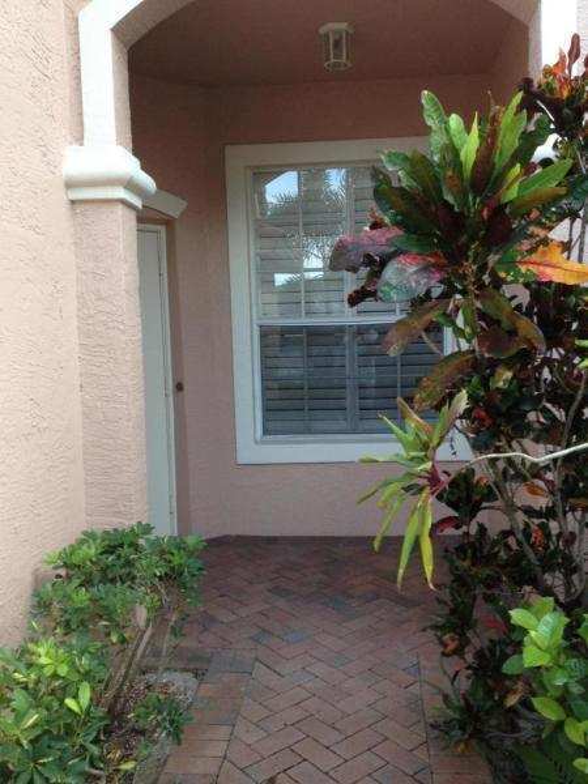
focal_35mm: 35
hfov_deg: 40.7
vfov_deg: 52.6
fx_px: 793
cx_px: 294
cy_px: 392
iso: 80
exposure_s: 1/120
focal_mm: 4.28
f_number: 2.4
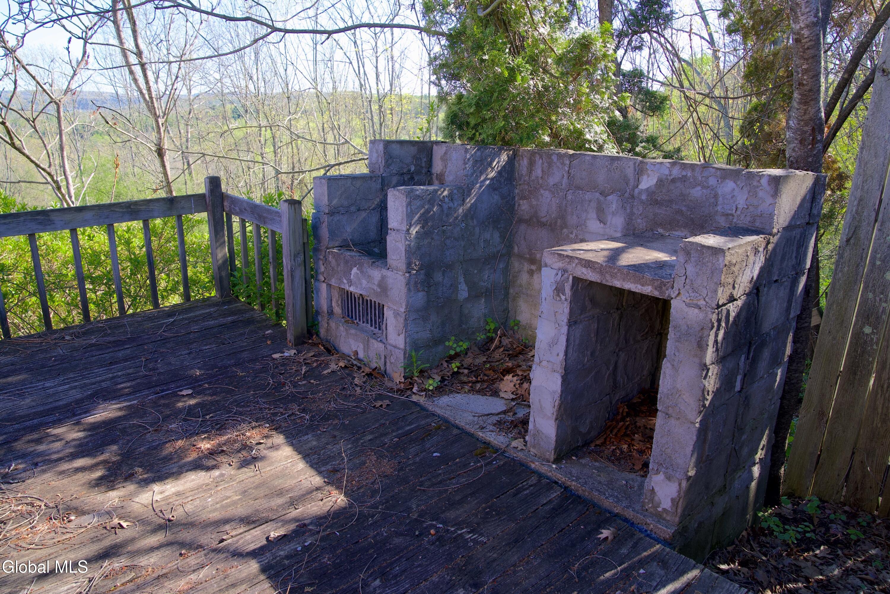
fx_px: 594
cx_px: 445
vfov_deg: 53.2
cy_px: 297
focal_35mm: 24
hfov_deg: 73.7
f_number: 7.1
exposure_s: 1/50
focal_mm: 24
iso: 100
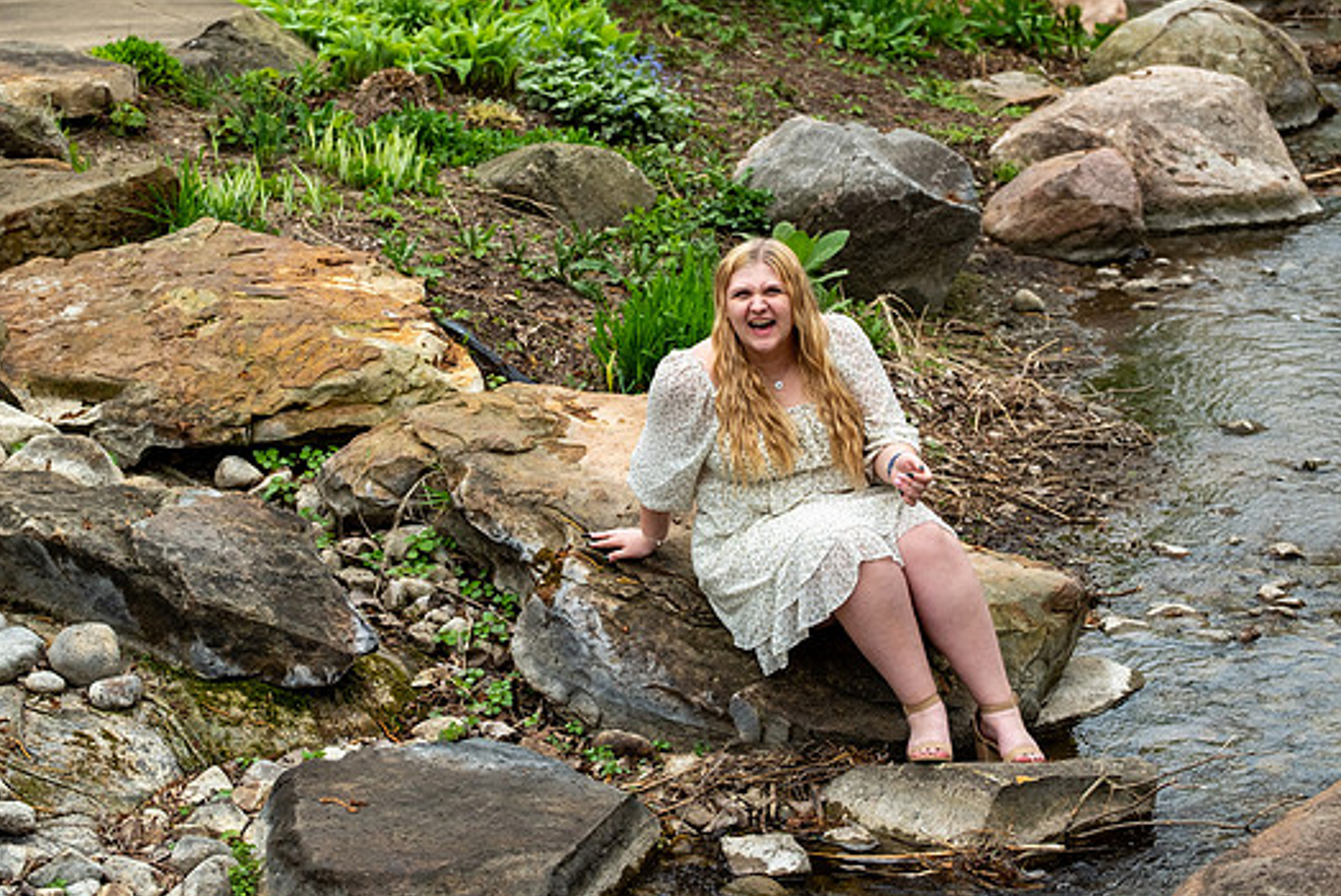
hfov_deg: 24.5
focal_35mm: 83
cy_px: 467
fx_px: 3093
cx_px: 630
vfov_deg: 16.5
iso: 250
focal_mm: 50
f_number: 4
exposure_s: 1/320
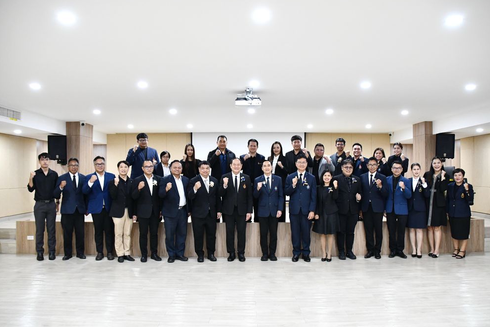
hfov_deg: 65.5
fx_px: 381
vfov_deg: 46.4
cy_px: 164
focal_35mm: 28
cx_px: 253
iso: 3200
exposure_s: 1/125
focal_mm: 18
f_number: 3.5
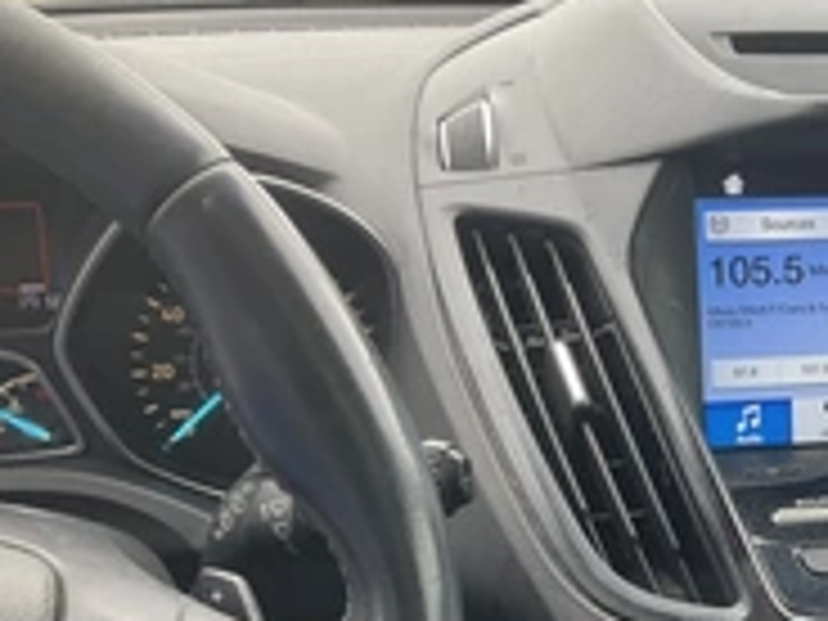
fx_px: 1507
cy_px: 572
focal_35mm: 63
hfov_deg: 28.4
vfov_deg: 22.7
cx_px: 868
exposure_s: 1/122
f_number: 1.8
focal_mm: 3
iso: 32
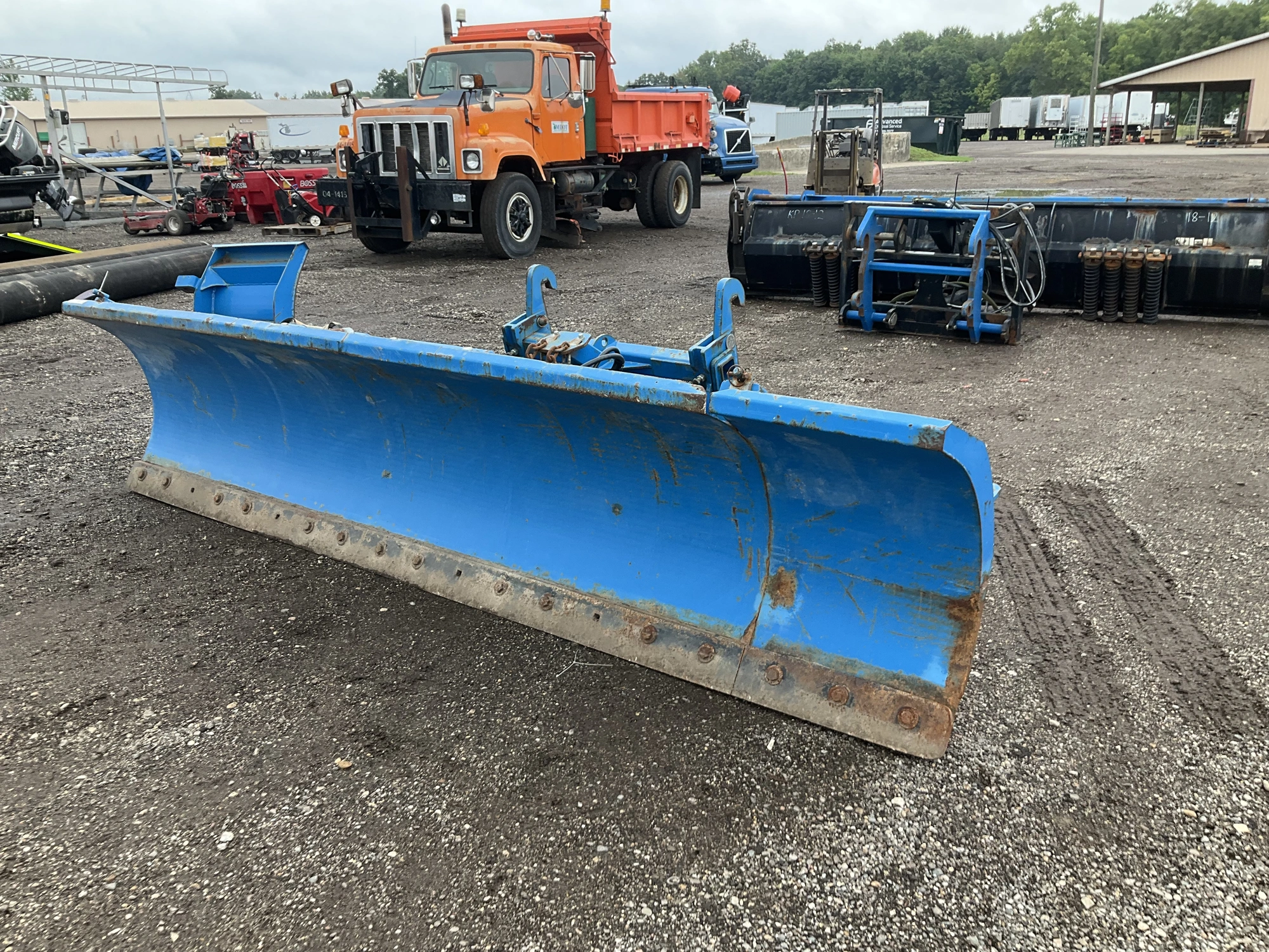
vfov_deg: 48.2
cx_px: 634
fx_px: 1063
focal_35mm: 29
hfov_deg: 61.7
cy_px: 476
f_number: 1.8
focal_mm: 3
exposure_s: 1/122
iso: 20
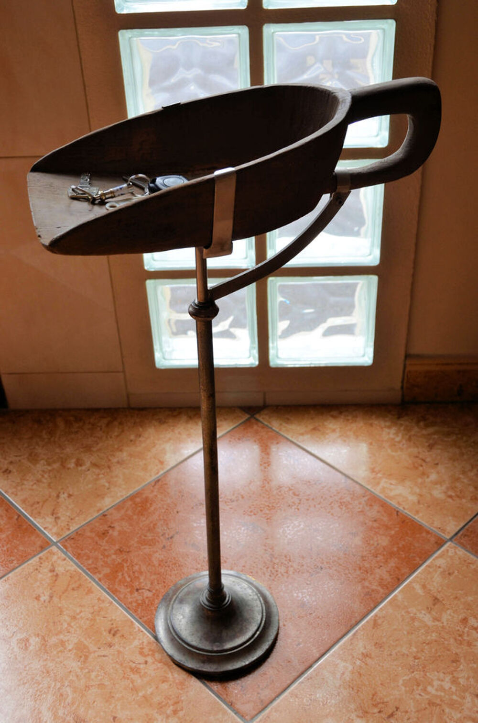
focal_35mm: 42
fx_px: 841
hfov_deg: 31.7
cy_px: 362
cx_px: 239
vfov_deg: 46.5
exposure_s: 1/125
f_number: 5.6
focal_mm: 28
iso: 320
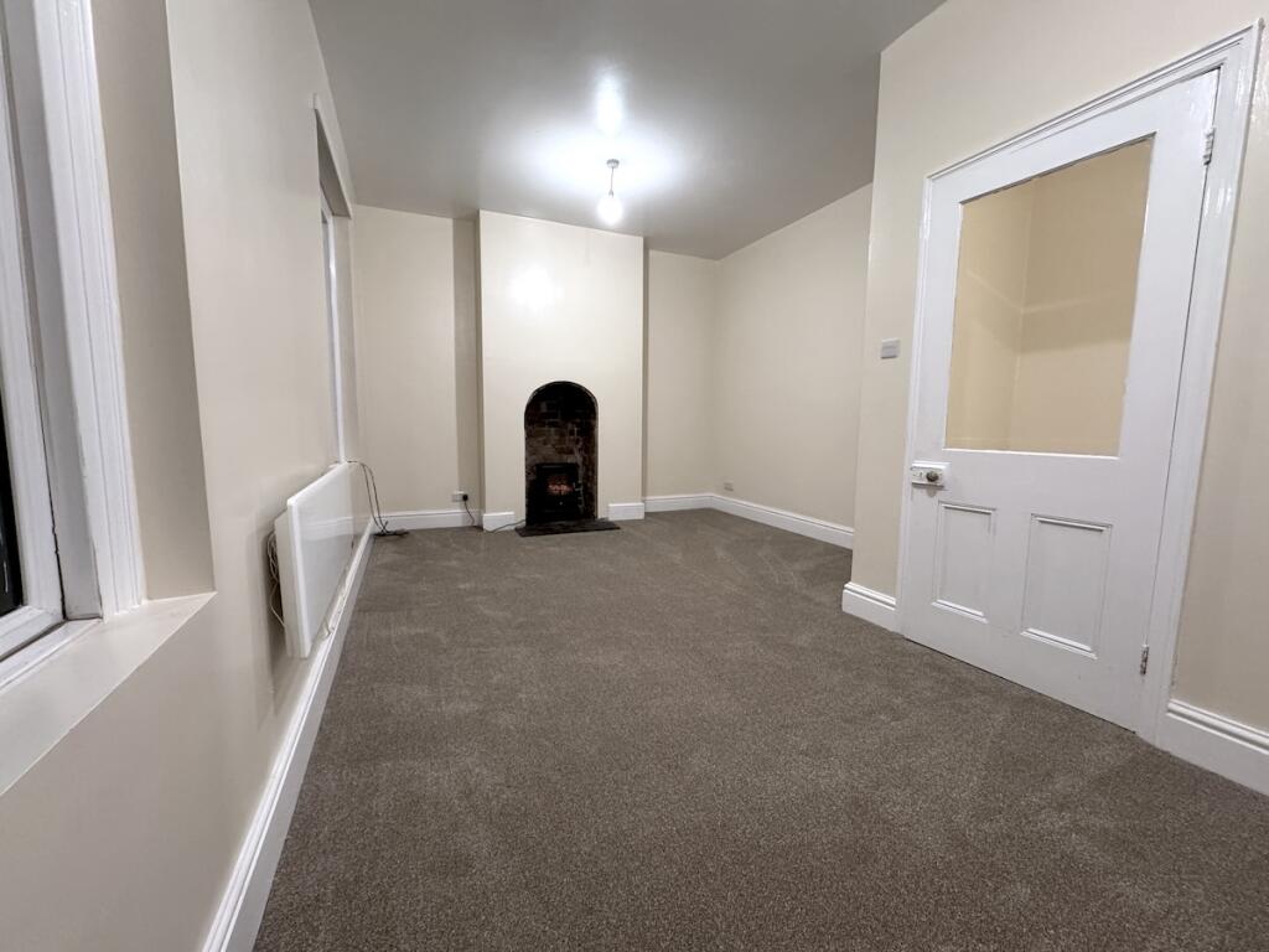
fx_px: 513
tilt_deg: -6.6
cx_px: 634
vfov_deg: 85.7
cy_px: 476
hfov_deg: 102.1
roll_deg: -0.5
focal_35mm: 14
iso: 320
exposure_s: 1/50
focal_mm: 2.22
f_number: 2.2
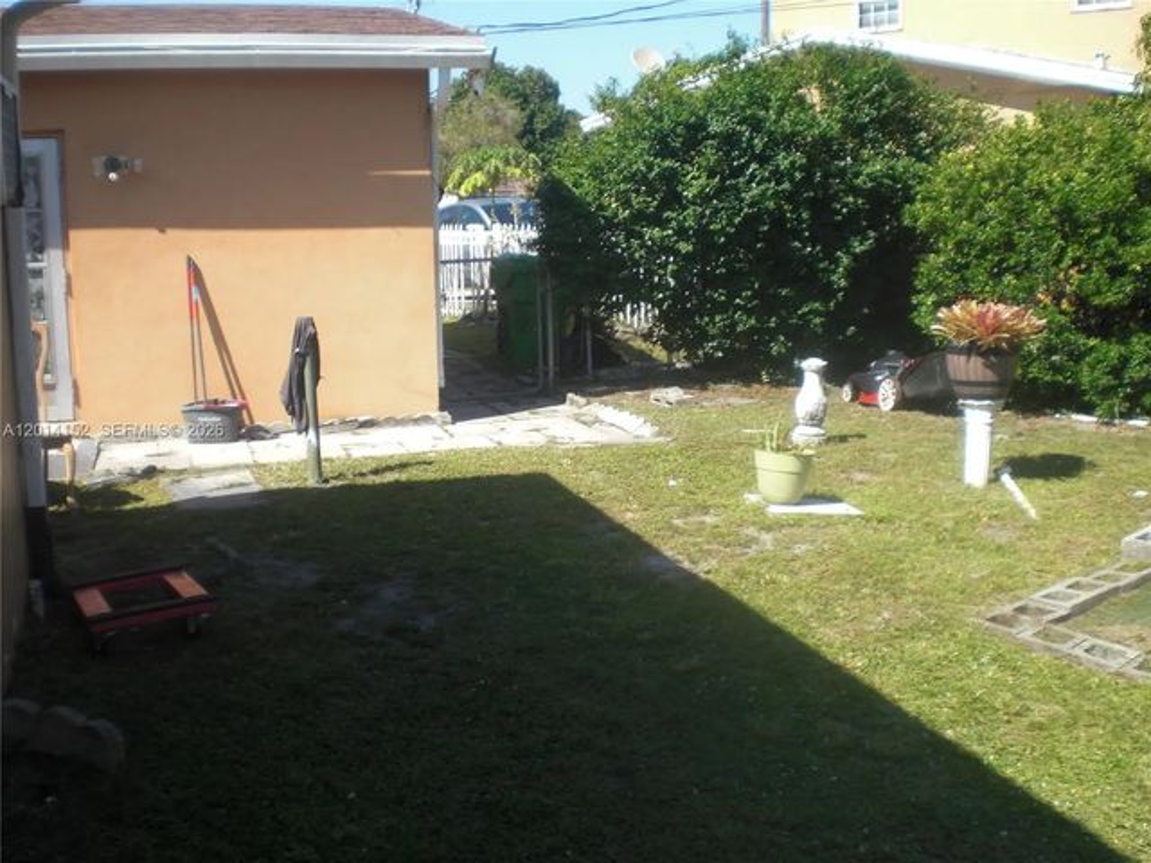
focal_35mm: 38
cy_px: 432
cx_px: 576
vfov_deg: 37.7
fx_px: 1264
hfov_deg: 49.0
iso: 64
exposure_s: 1/500
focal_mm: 6.3
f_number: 3.1
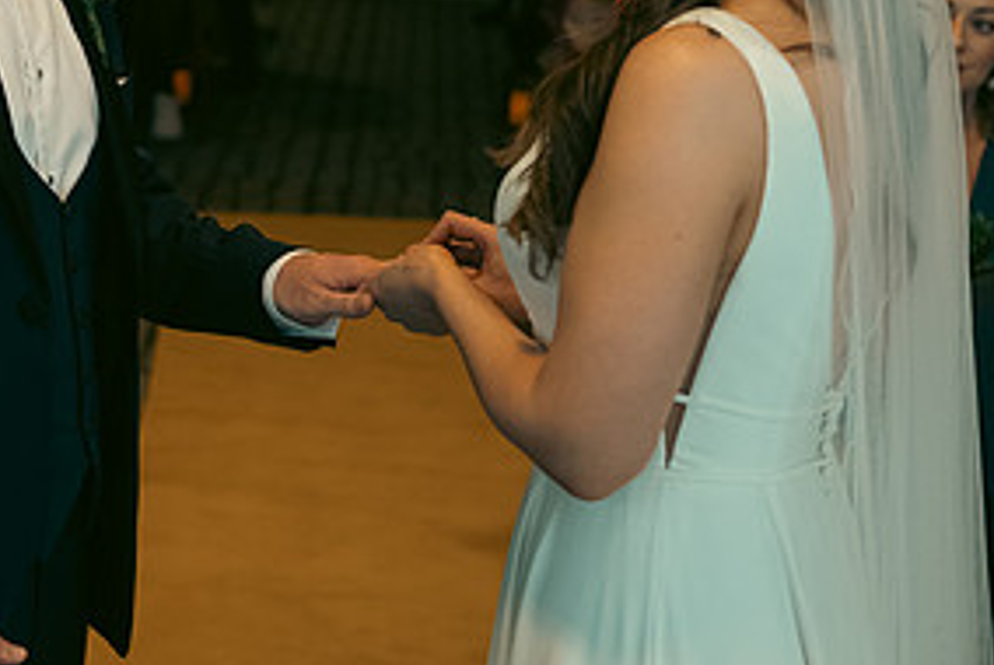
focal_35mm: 98
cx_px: 84
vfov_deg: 13.9
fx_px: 2709
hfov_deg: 20.3
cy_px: 82
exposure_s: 1/160
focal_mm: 48
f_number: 3.5
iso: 1000
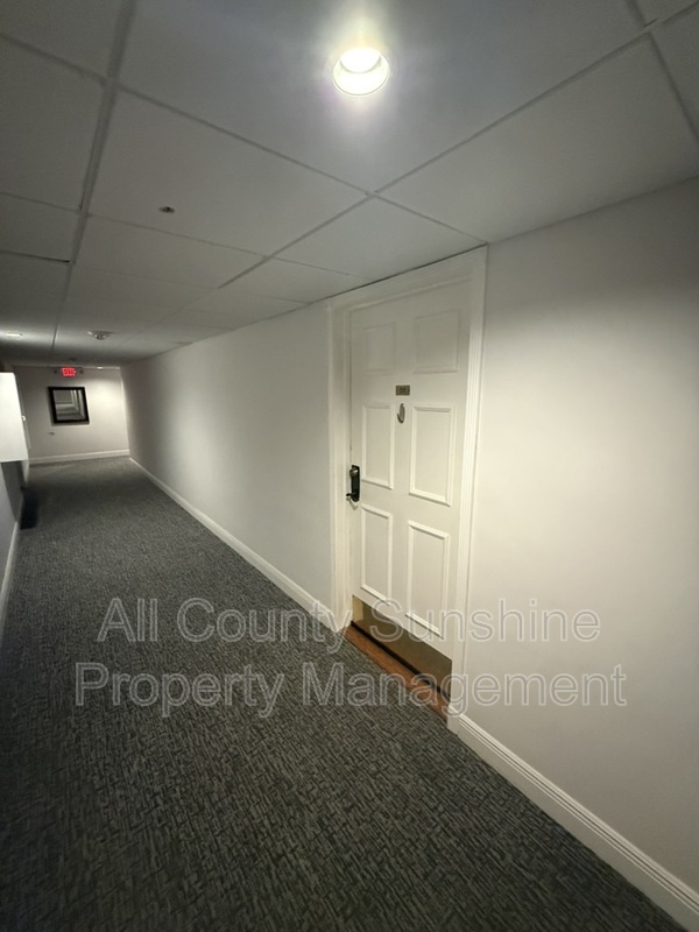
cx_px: 350
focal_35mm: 14
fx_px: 377
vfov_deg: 102.1
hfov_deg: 85.7
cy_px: 466
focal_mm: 2.22
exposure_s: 1/60
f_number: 2.2
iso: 1000
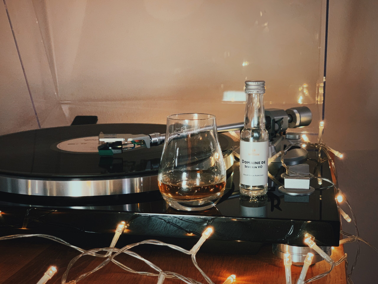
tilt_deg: -9.8
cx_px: 189
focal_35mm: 52
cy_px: 142
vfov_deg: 28.0
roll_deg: -0.2
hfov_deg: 36.8
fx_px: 568
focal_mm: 6
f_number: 2.4
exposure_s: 1/52
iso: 500
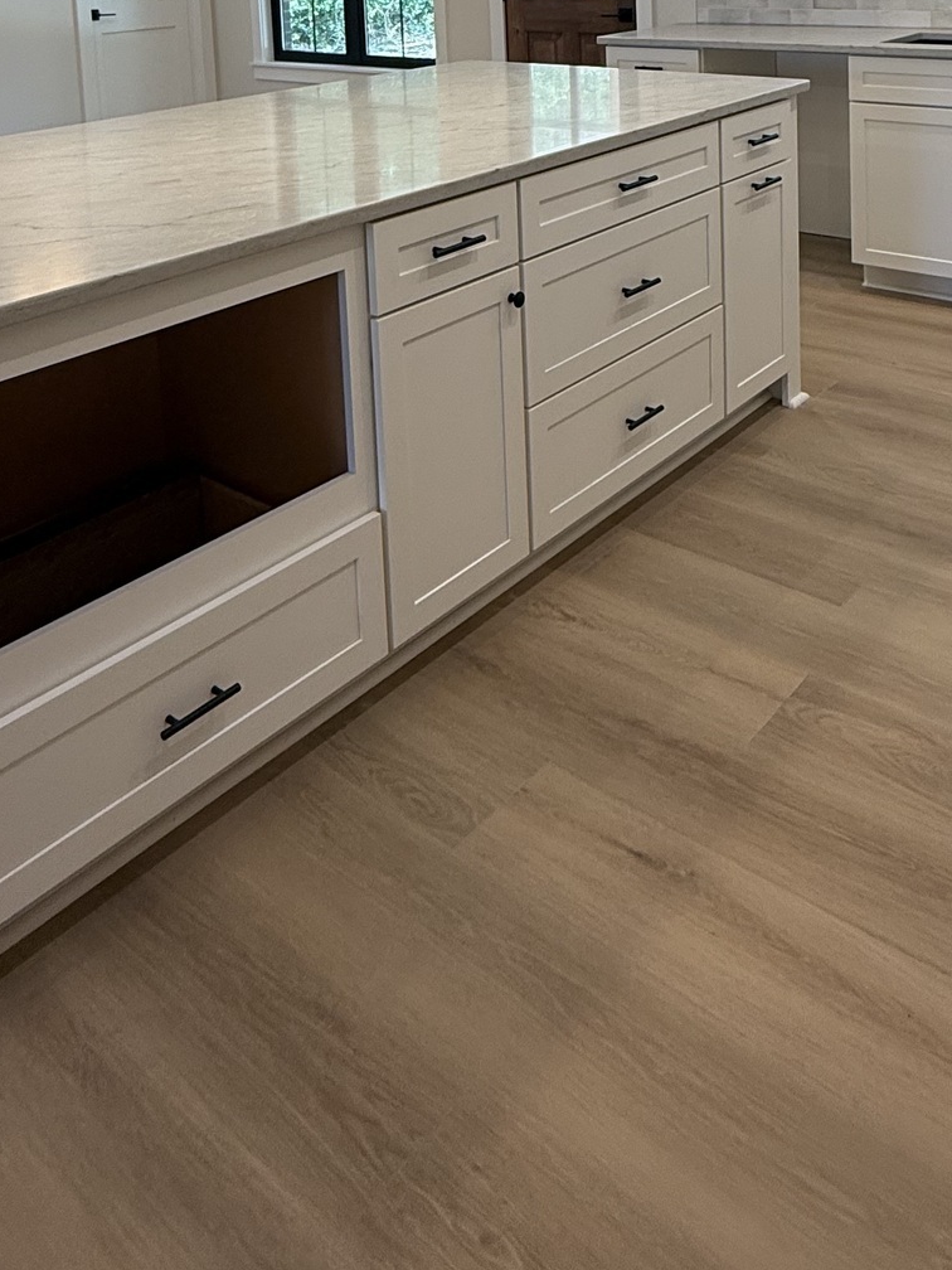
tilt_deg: -5.5
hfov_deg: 43.9
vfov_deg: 48.6
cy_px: 52
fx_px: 1173
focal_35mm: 32
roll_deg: +1.3
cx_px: 569
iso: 100
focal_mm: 2.22
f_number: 2.2
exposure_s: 1/120
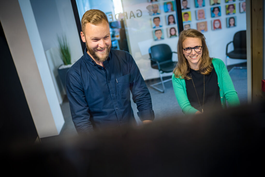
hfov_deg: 54.4
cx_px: 132
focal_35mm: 35
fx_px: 258
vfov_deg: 37.9
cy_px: 88
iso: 400
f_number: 2.2
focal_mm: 35
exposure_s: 1/80
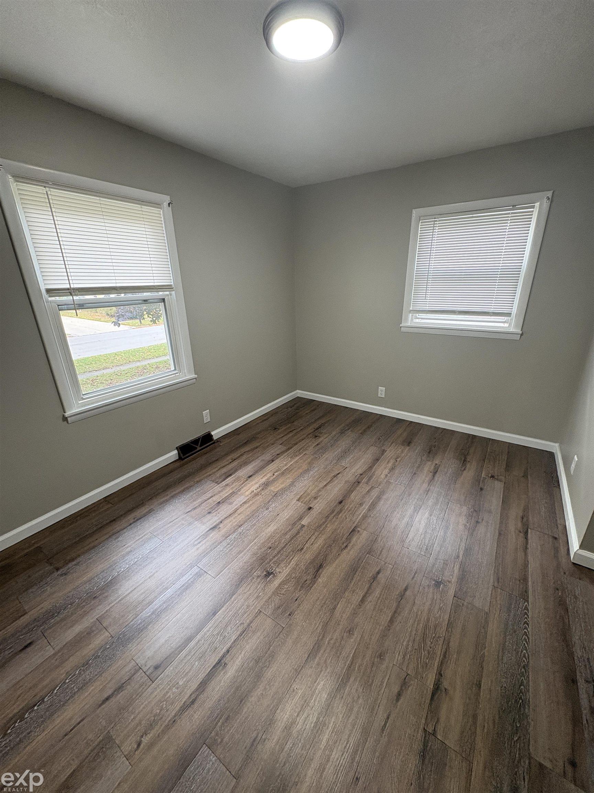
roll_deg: +1.3
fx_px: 320
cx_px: 297
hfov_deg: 85.7
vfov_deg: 102.1
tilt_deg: -19.7
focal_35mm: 14
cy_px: 396
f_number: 2.2
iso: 250
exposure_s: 1/60
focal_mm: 2.22
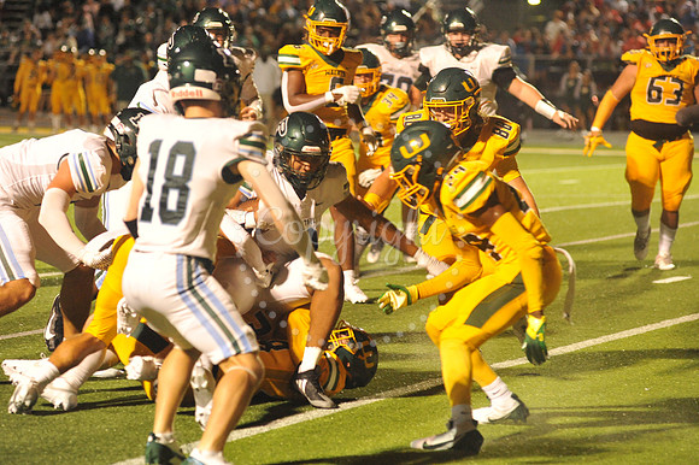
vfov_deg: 9.5
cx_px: 350
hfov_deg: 14.2
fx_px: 2814
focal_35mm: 145
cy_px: 232
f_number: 4
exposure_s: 1/250
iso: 6400
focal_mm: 145
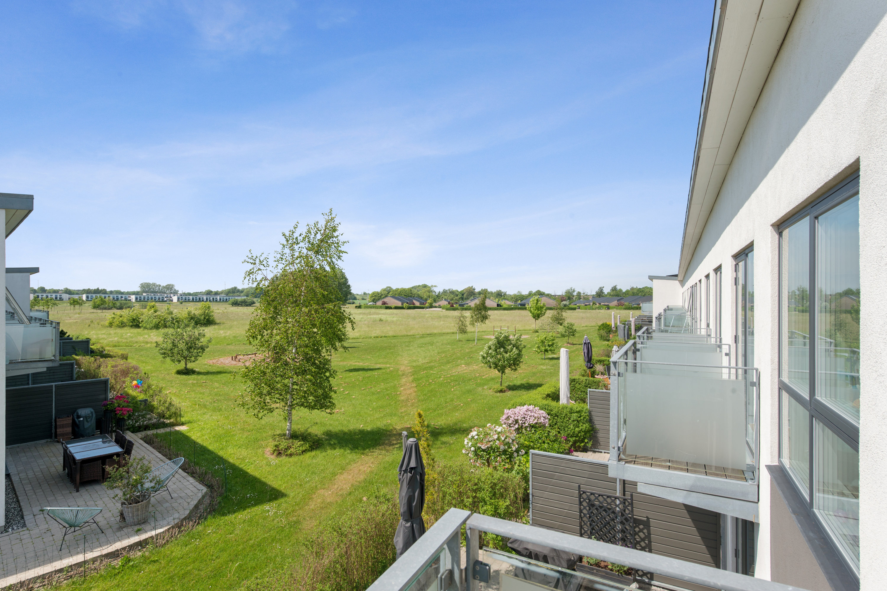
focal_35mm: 18
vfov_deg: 67.4
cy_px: 296
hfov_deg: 90.0
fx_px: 443
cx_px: 444
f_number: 10
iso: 200
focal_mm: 18
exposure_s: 1/250
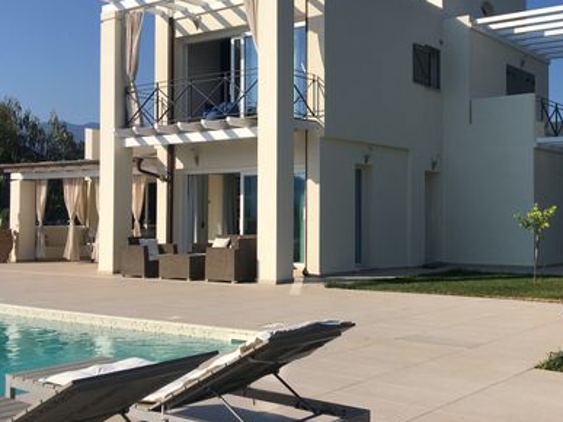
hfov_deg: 41.4
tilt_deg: +1.3
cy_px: 195
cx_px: 388
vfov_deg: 32.2
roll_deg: +0.7
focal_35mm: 45
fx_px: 732
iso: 25
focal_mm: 4.15
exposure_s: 1/2653
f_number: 2.2
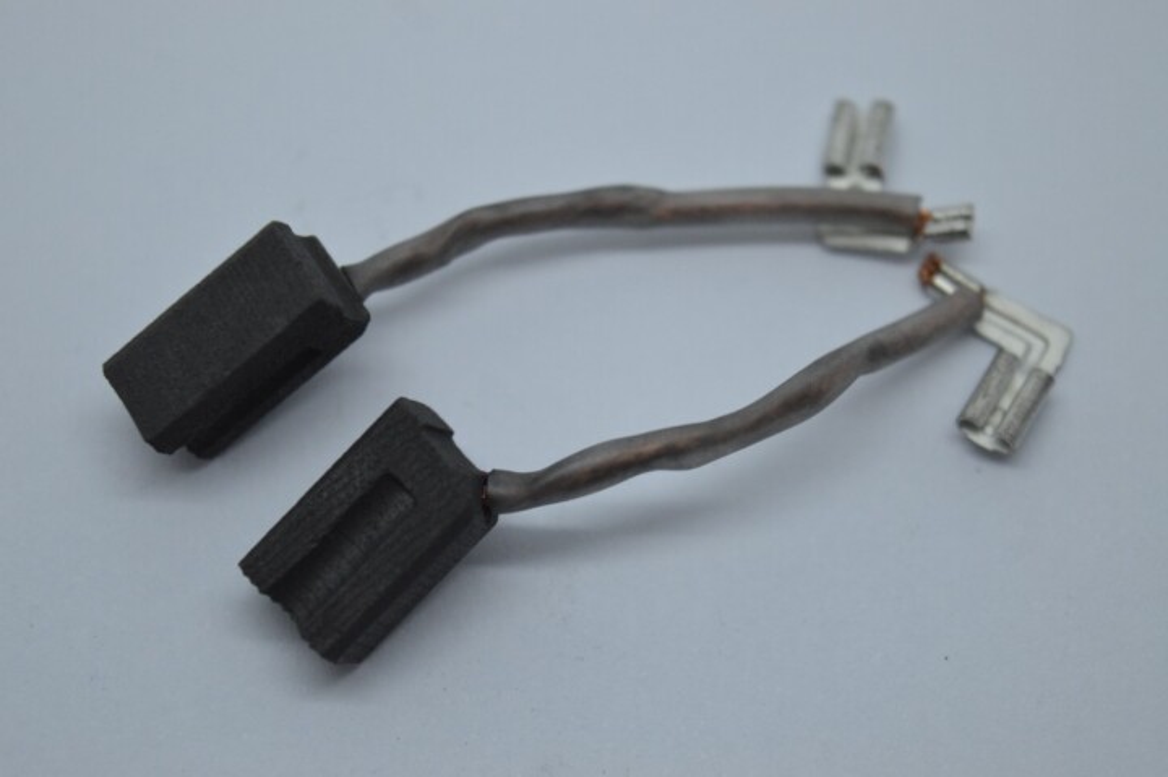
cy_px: 388
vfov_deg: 16.5
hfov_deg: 24.6
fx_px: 2675
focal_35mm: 82
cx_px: 584
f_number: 5.6
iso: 400
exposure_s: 1/125
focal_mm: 55
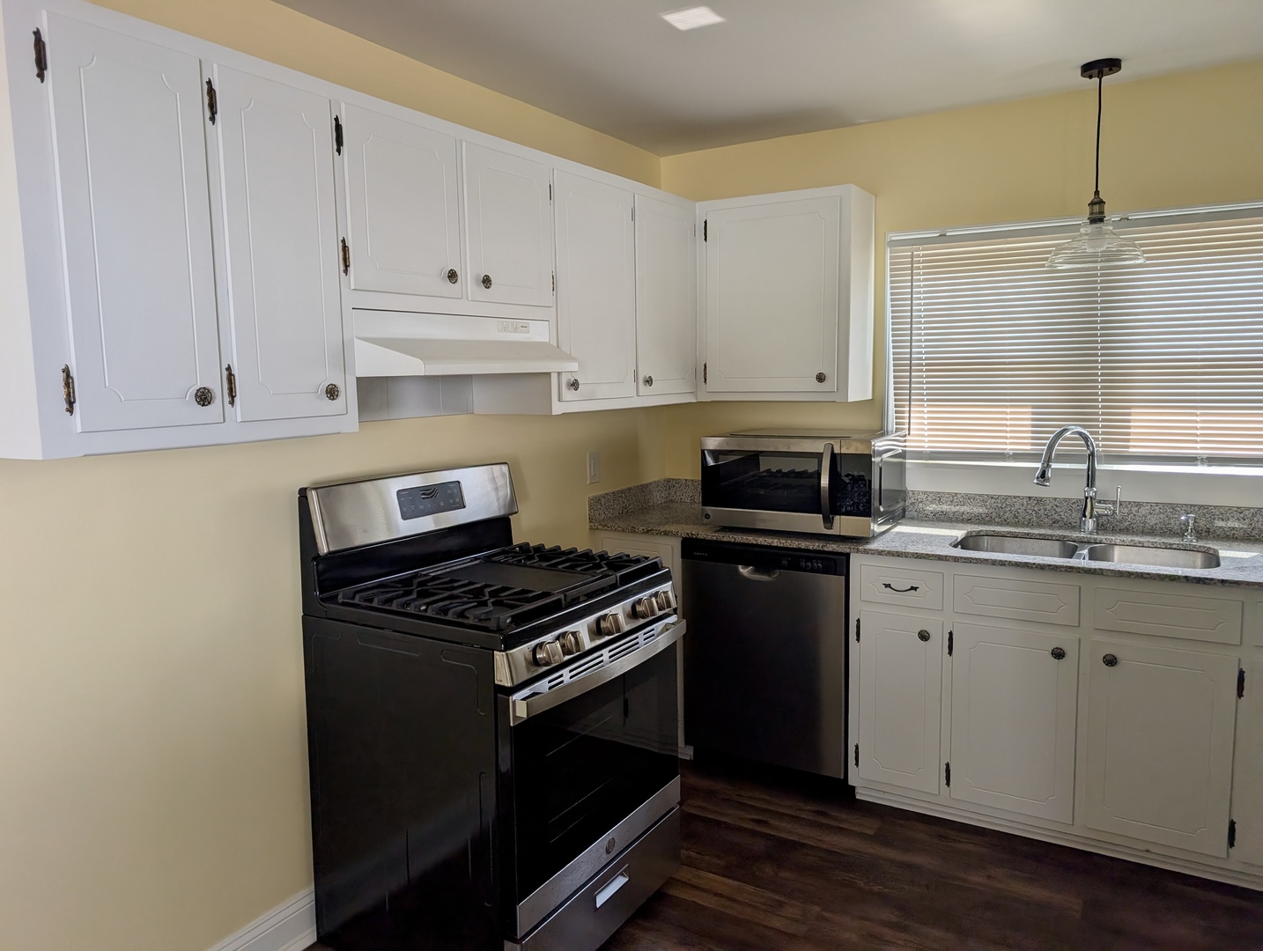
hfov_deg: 71.5
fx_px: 877
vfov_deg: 56.9
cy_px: 476
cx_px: 632
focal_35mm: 24
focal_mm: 6.9
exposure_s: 1/50.9
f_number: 1.68
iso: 22
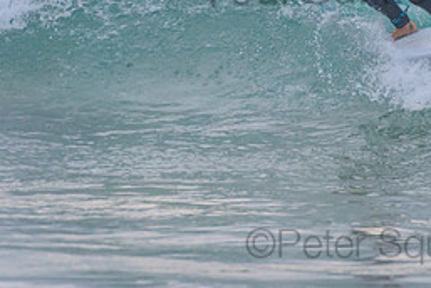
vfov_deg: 1.0
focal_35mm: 1382
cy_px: -40
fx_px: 16564
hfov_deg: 1.5
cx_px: 361
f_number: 5.6
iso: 500
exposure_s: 1/1250
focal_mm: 500
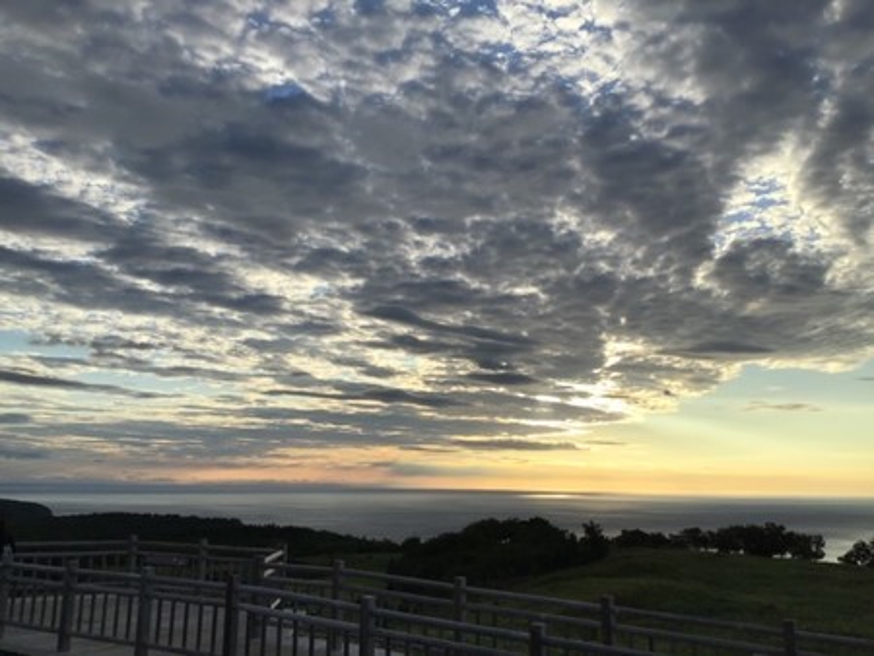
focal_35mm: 31
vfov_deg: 45.5
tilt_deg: +9.3
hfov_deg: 58.3
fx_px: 783
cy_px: 328
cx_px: 437
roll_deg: -1.2
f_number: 2.4
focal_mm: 3.3
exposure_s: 1/1567
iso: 25
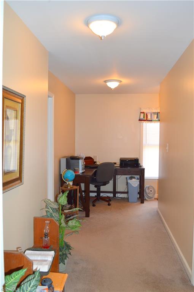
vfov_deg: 62.0
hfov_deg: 43.5
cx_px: 97
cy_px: 146
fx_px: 243
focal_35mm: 30
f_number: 3.8
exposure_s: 1/60
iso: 560
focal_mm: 20
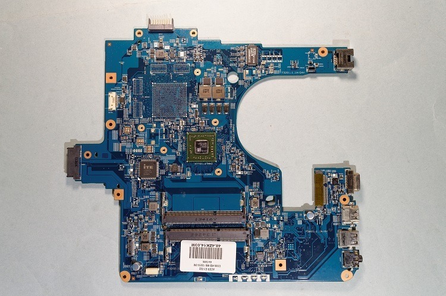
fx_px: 408
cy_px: 148
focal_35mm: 33
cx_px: 223
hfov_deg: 57.3
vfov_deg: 39.9
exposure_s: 1/5
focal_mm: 22
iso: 100
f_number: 8
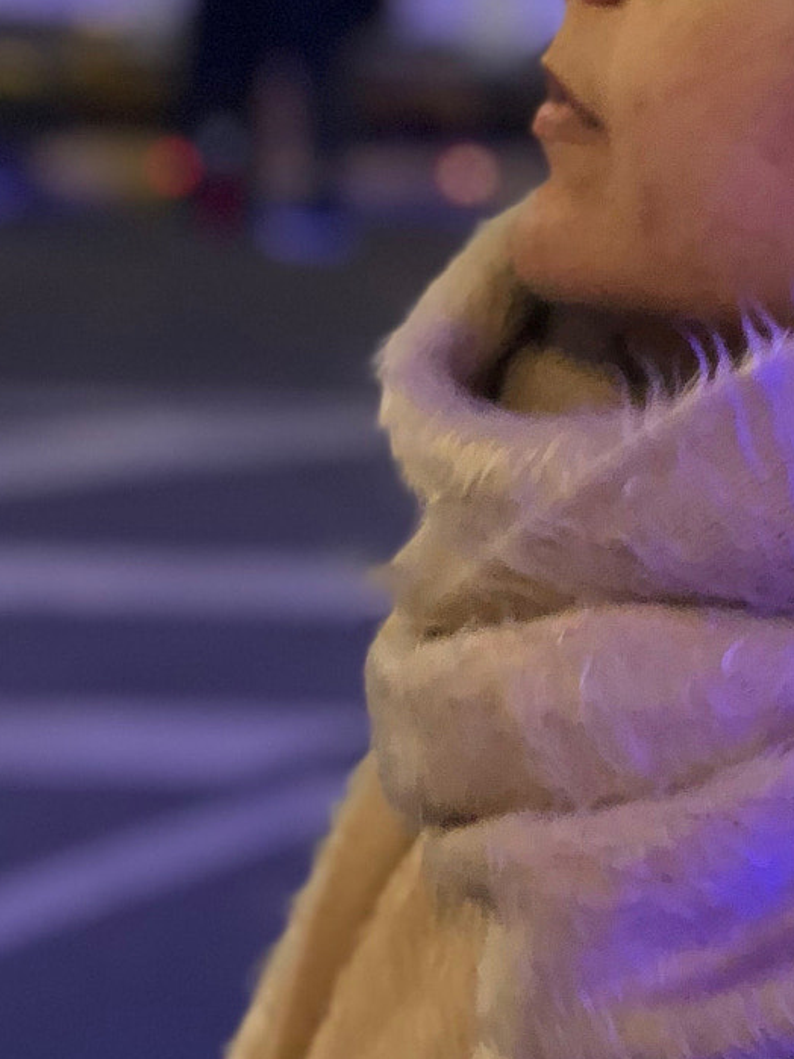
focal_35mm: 119
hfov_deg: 12.4
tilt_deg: -3.3
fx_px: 3641
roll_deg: -4.9
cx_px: 389
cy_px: 83
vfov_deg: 16.3
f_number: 2.4
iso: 160
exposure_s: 1/13
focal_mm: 6
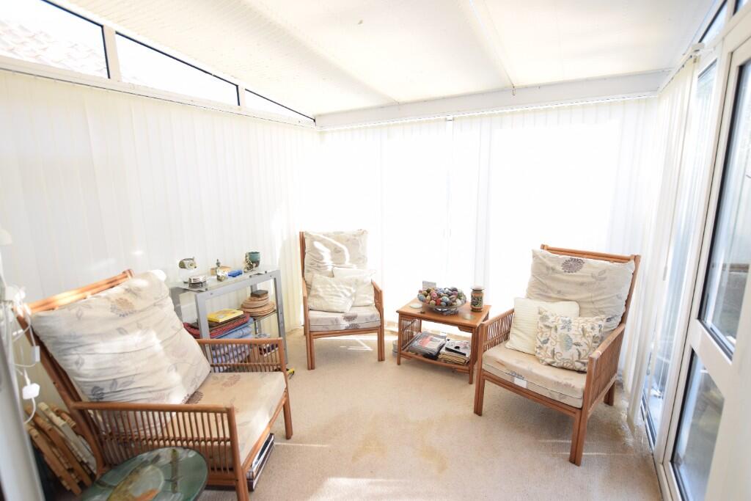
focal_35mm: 16
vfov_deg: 72.1
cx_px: 376
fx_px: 344
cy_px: 250
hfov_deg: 95.0
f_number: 3.5
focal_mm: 11
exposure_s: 1/50
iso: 100
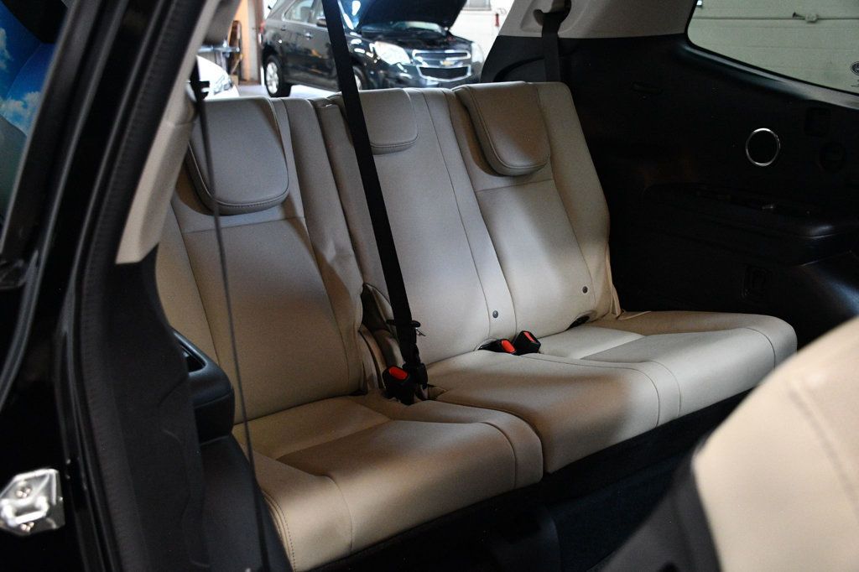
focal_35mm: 36
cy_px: 286
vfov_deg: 36.8
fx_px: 859
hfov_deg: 53.1
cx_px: 430
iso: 3200
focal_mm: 24
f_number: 3.8
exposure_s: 1/60
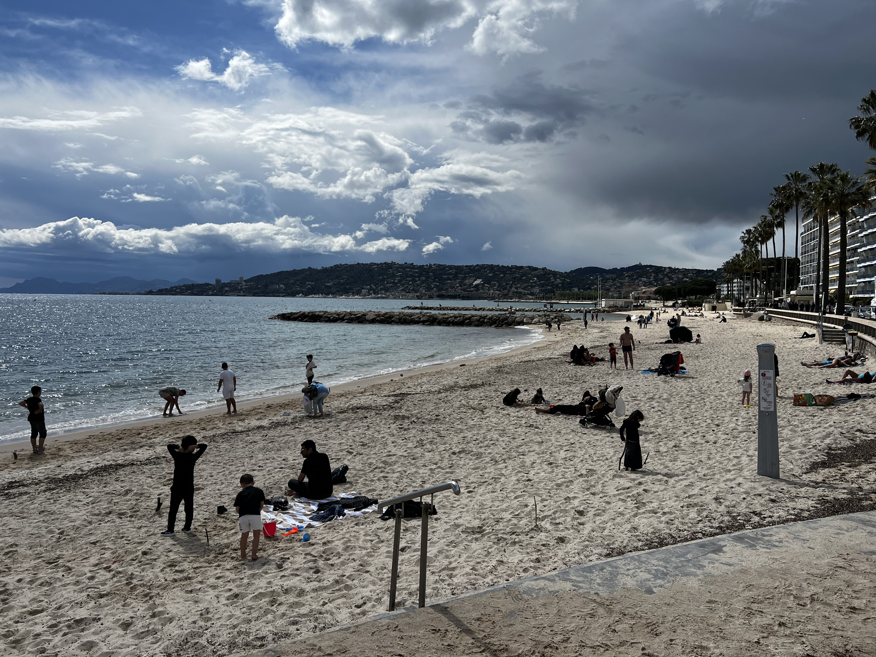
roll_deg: -0.4
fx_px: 658
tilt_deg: -2.6
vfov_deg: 53.1
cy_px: 328
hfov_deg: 67.3
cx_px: 438
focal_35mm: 26
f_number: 1.5
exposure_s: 1/11364
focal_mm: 5.7
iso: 50
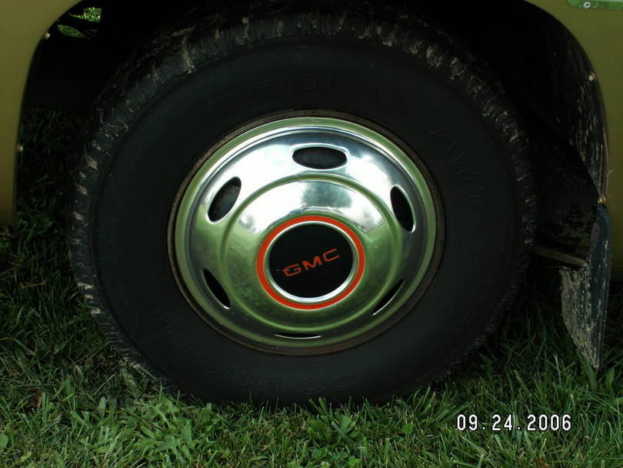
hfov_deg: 31.7
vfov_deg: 24.0
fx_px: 1098
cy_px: 234
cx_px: 312
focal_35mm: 61
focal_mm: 10.25
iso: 50
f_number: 5
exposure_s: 1/60
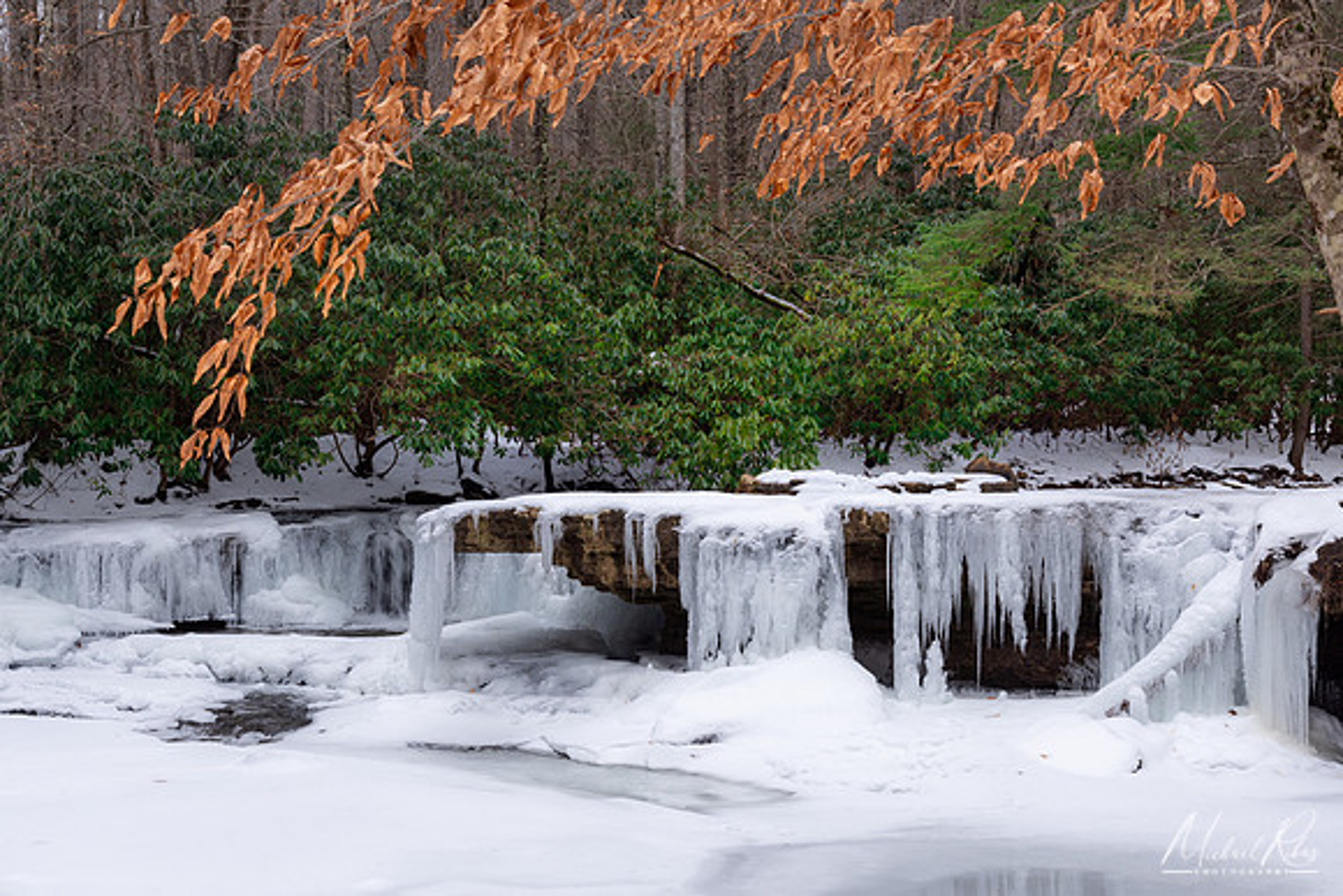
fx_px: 1958
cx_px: 638
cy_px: 426
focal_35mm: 52
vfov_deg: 25.8
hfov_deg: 37.8
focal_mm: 50
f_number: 13
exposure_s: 1/25
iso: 100
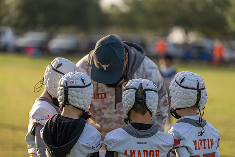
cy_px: 78
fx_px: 966
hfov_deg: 13.9
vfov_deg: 9.3
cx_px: 118
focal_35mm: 148
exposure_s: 1/1000
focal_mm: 148
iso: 160
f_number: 2.8
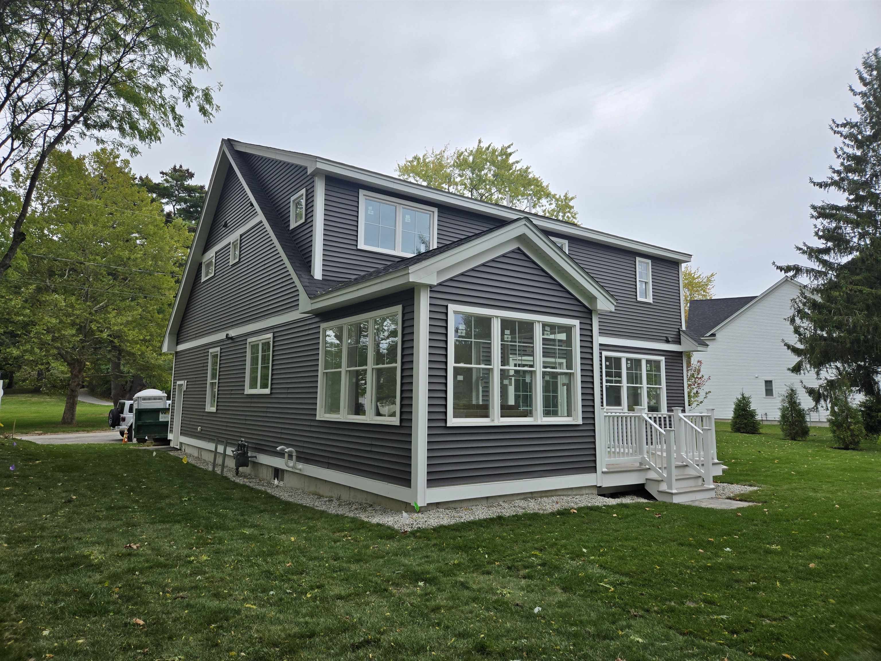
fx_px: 585
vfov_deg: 58.9
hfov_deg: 73.9
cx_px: 440
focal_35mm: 23
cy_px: 330
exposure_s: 1/2371
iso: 80
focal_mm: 5.4
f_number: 1.8
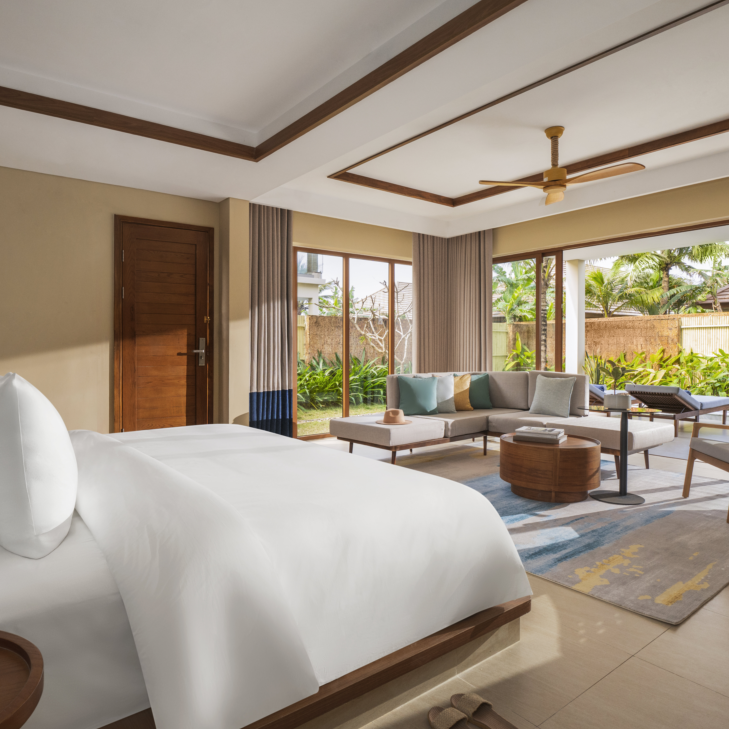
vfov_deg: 87.4
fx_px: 381
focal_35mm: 16
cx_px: 354
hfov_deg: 87.4
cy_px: 372
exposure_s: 1/160
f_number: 7.1
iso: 800
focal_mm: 12
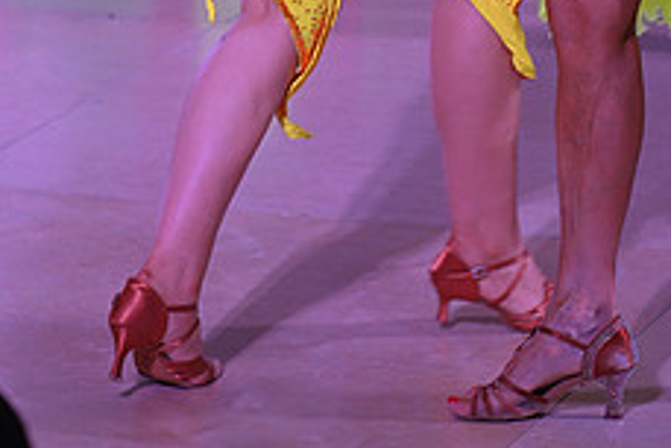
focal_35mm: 317
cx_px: 511
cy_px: -293
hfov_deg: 6.5
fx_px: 5912
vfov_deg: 4.3
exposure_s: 1/320
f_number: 5
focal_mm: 125
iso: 1250
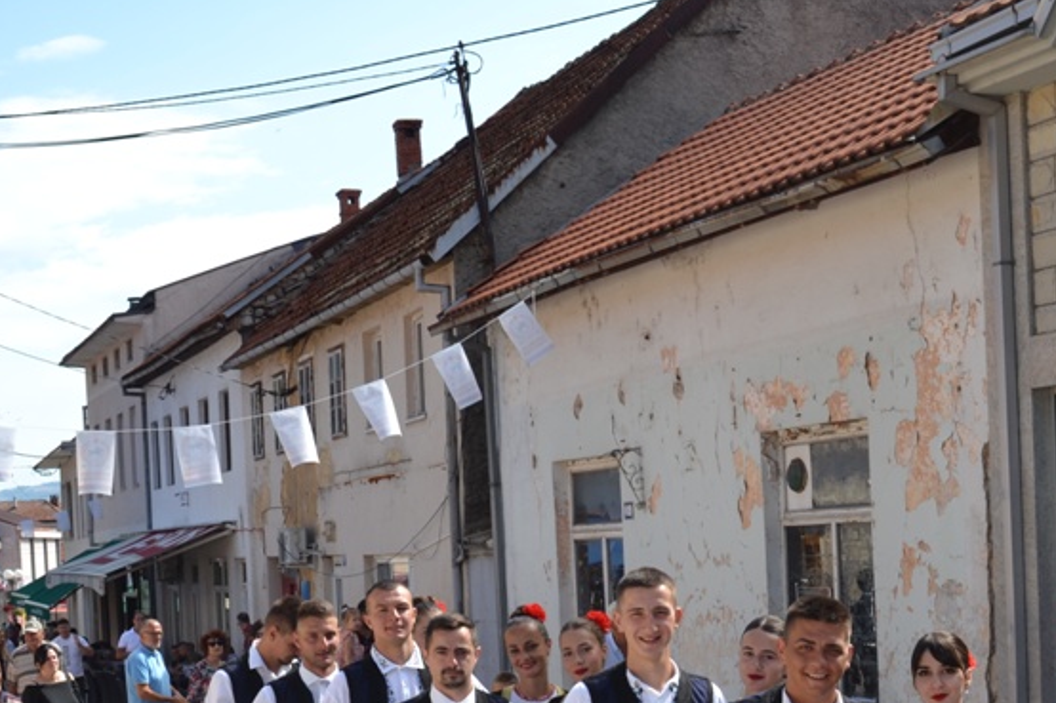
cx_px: 560
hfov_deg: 32.9
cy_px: 630
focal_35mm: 61
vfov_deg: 21.8
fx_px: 1789
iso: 100
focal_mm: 22
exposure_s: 1/200
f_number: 8
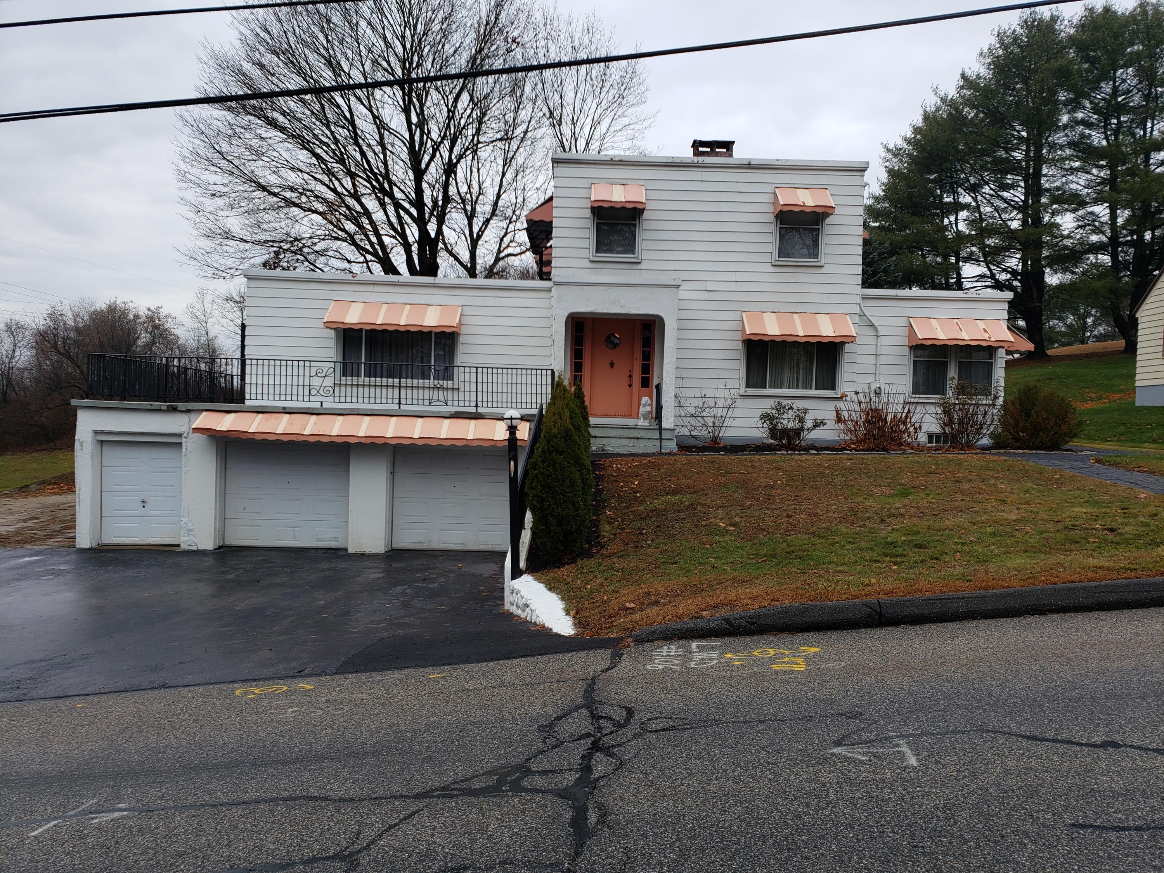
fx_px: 874
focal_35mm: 26
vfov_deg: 53.1
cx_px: 582
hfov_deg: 67.3
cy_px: 436
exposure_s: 1/263
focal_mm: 4.3
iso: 50
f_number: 2.4
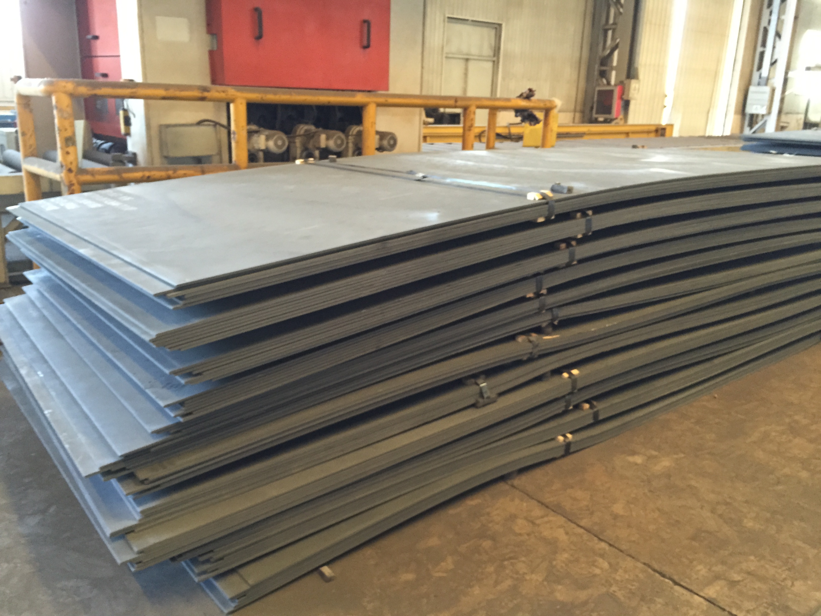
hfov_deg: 61.7
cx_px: 410
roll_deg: -2.8
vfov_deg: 48.2
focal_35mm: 29
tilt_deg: -16.9
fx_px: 688
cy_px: 308
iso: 250
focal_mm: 4.15
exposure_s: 1/17
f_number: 2.2
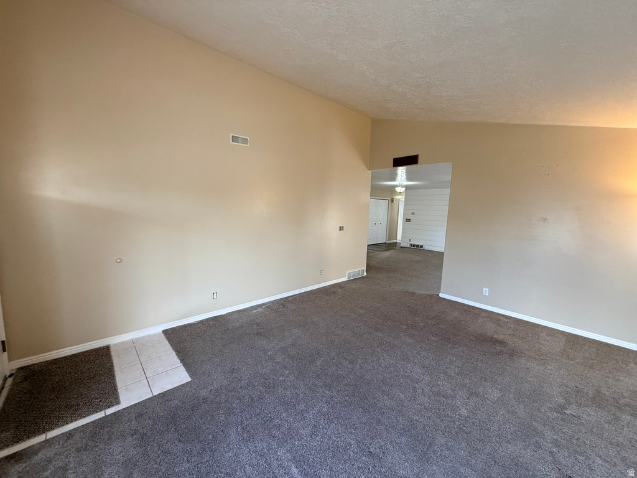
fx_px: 258
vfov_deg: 85.7
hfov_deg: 102.1
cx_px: 318
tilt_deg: -6.7
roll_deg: -3.7
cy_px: 239
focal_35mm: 14
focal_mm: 2.22
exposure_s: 1/120
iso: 250
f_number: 2.2
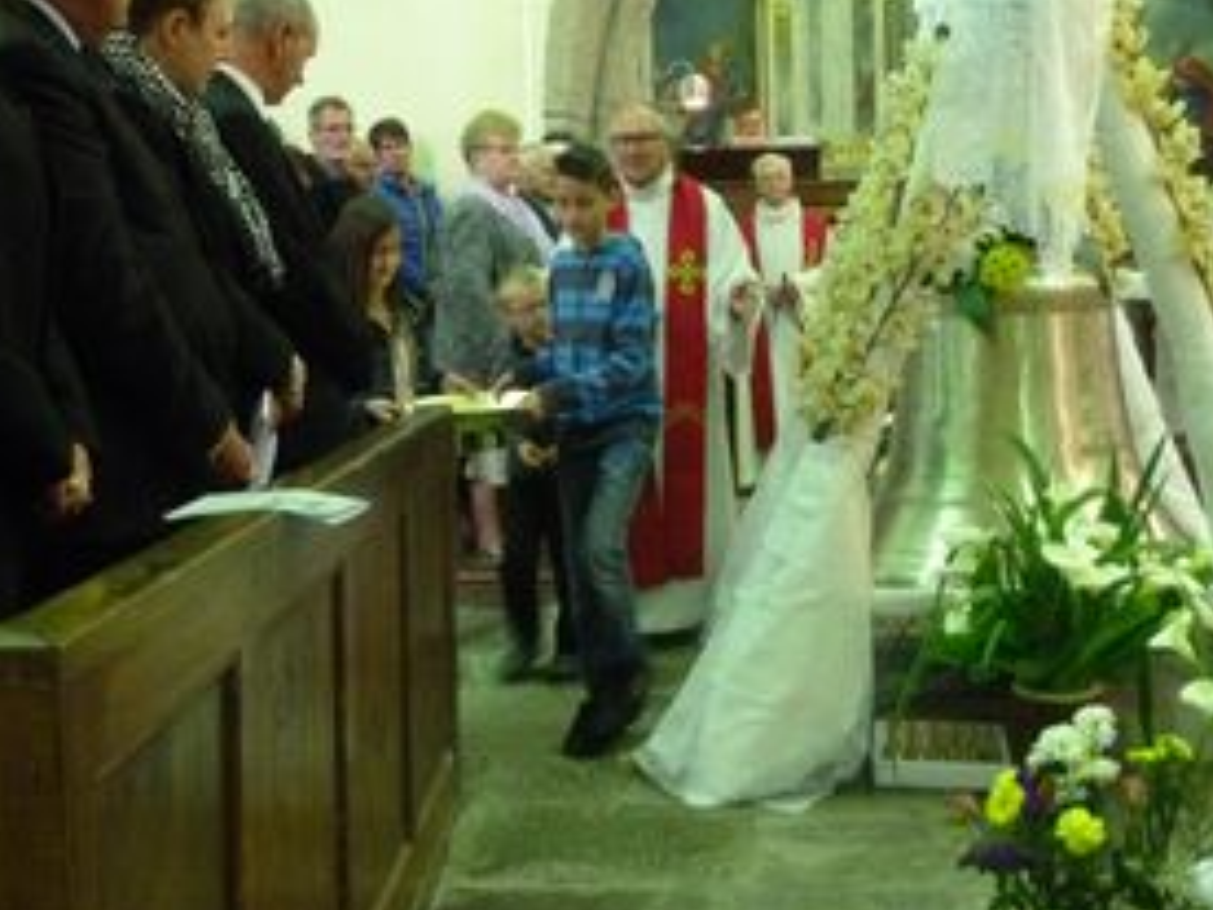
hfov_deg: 40.4
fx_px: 1647
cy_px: 354
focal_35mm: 47
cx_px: 659
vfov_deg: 30.8
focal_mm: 6.1
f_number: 3.6
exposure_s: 1/15
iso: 800
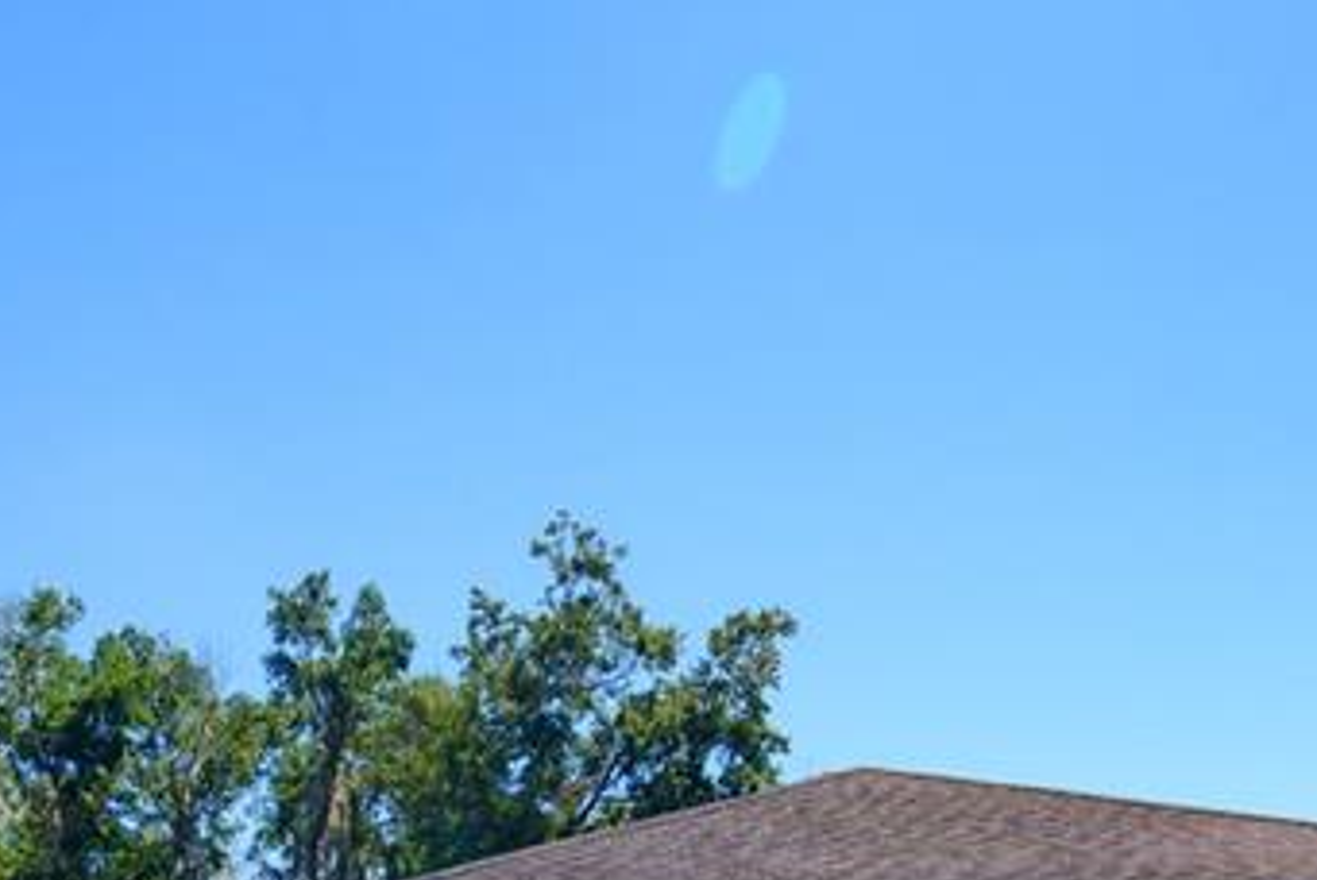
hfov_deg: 39.5
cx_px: 266
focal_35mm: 48
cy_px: 1175
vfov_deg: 24.2
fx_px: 1757
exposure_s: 1/200
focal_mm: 16
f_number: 8
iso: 400
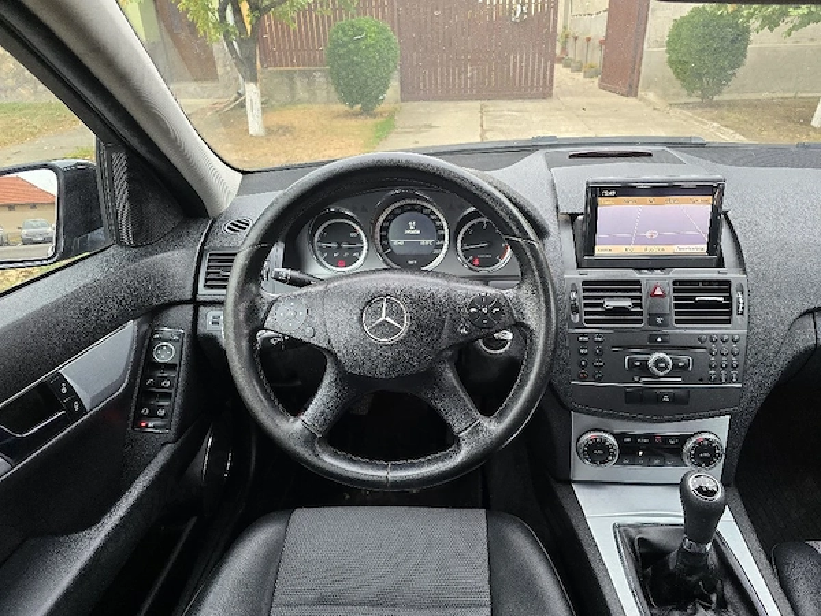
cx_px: 410
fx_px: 545
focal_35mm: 23
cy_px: 308
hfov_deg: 73.9
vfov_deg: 58.9
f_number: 1.7
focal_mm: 6.3
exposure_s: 1/101
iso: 200
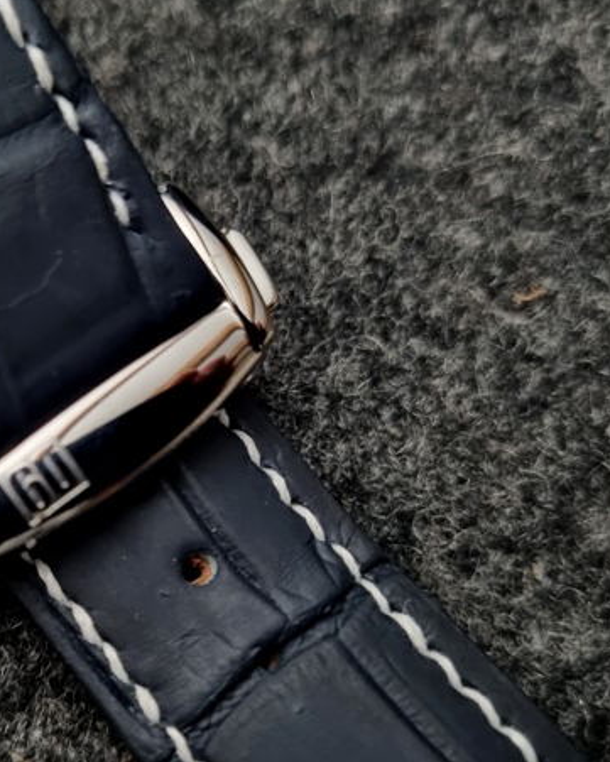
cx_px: 117
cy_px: 433
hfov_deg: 32.5
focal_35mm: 45
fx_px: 1015
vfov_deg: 41.1
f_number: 1.8
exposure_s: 1/25
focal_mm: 5.4
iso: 800
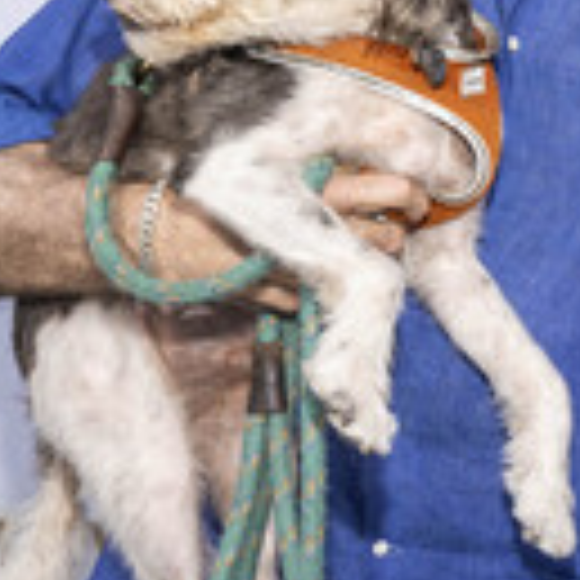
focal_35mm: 86
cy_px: 126
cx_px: 978
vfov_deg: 20.0
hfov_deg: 17.2
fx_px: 1630
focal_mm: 29
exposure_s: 1/200
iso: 640
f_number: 6.3
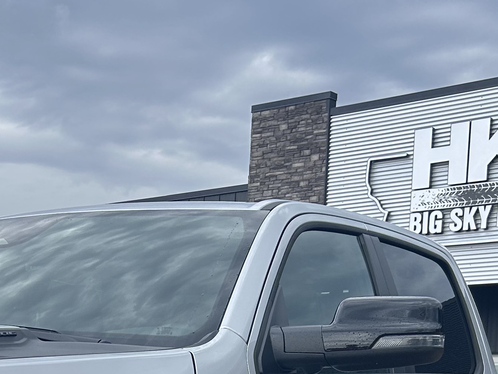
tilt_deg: -6.1
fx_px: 1136
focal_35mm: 79
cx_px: 20
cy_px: 510
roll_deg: -2.0
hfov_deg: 23.8
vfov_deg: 17.3
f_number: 1.5
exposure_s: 1/1019
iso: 50
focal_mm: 5.7
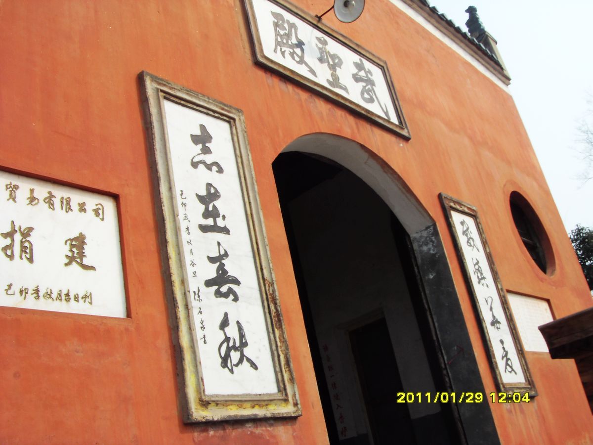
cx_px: 296
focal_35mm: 39
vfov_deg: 36.8
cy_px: 222
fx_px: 668
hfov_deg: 47.9
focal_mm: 6.6
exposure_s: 1/250
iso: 80
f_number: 6.2
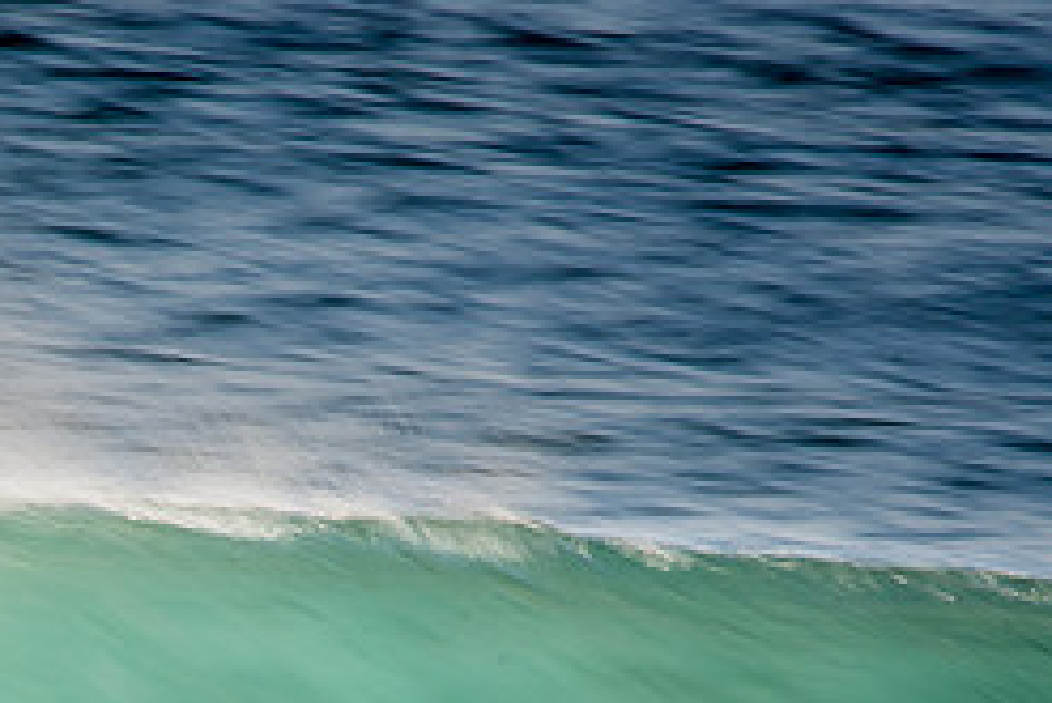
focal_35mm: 1758
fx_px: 51401
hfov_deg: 1.2
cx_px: -72
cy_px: 816
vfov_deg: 0.8
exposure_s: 1/30
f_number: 20
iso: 100
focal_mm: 500
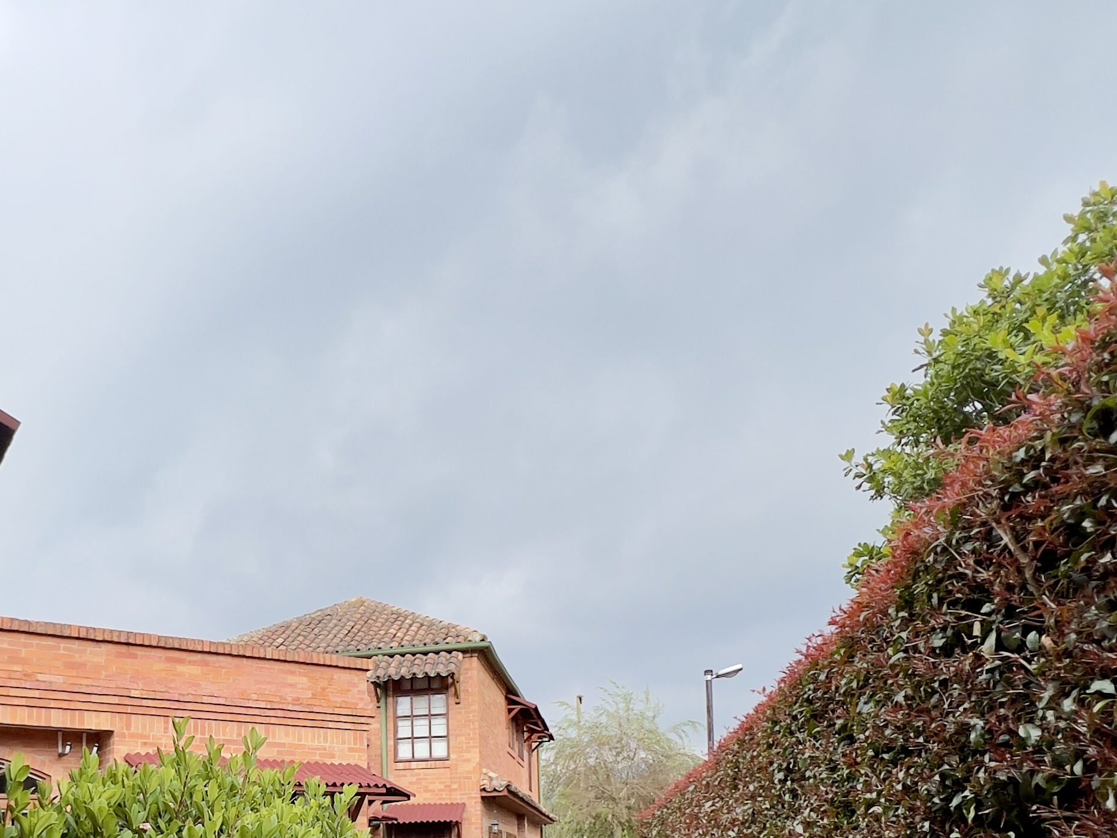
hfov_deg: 61.6
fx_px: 904
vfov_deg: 44.8
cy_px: 767
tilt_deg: +6.0
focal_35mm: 28
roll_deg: +0.6
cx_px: 355
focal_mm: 1.57
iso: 32
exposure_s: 1/533
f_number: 1.8
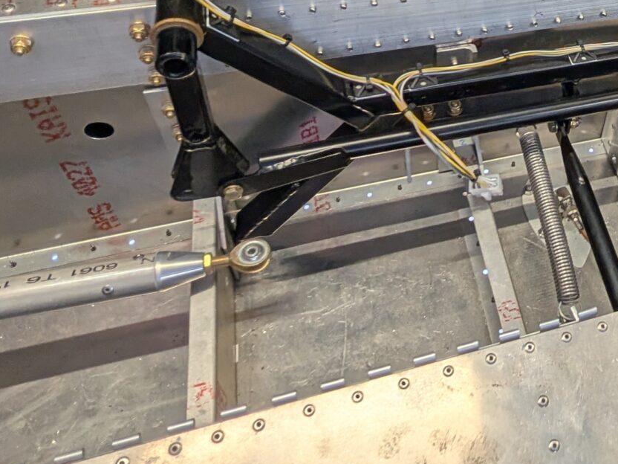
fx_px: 661
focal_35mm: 37
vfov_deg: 36.3
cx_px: 593
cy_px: 48
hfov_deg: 44.1
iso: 64
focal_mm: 2.02
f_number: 1.7
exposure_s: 1/120
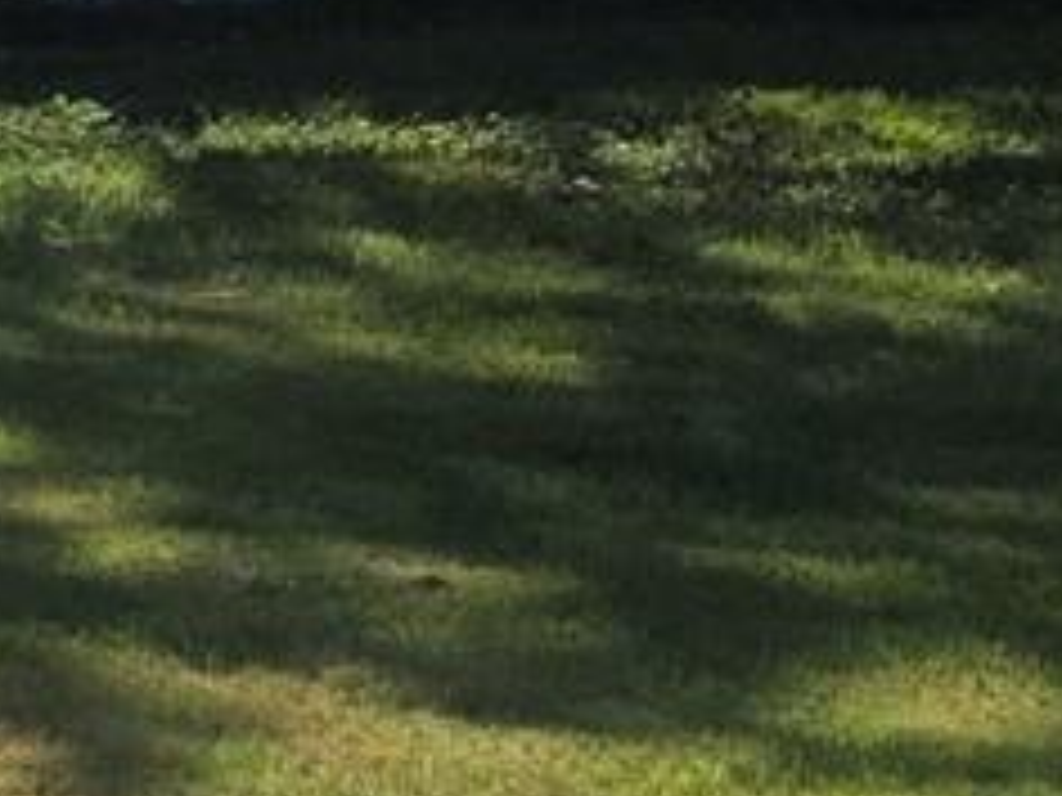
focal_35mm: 156
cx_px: -1620
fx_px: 4786
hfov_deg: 10.6
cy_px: 292
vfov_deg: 9.5
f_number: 1.7
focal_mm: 6.25
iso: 80
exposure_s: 1/5608
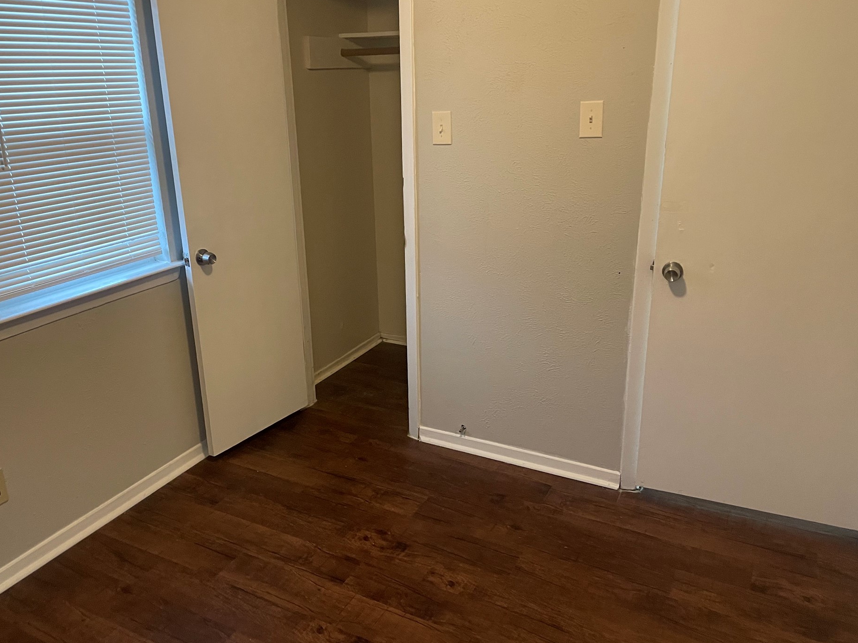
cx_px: 386
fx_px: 719
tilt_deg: -17.2
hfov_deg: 61.5
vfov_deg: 48.2
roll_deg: +2.6
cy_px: 303
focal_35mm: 29
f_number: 1.6
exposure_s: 1/60
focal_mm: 4.2
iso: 500
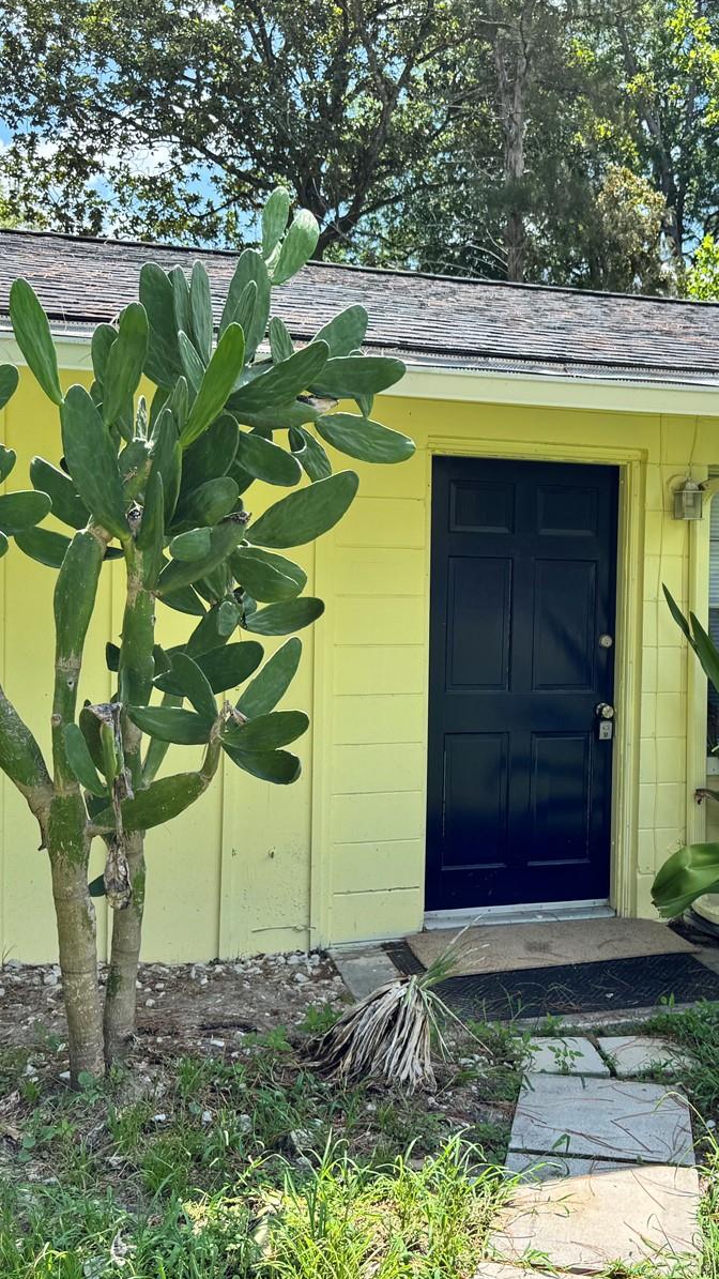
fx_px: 1187
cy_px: 640
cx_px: 514
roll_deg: -1.5
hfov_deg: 33.2
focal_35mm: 35
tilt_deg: -3.9
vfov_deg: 56.6
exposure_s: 1/1238
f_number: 1.78
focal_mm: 6.76
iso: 80
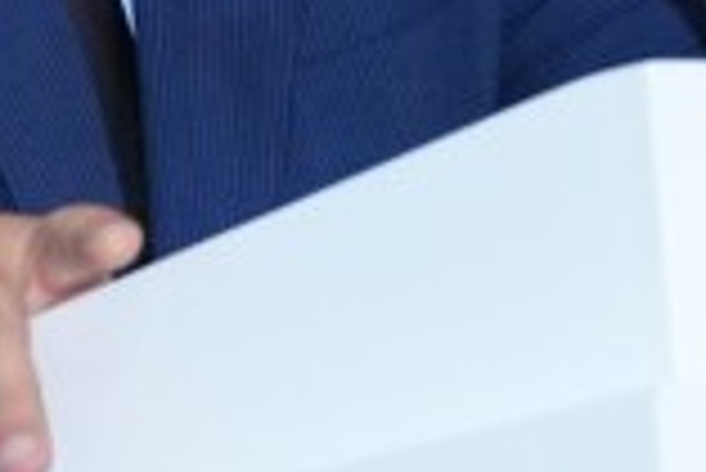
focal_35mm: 1365
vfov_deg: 1.0
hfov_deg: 1.5
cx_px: 571
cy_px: -263
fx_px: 26793
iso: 2500
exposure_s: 1/200
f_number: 4.5
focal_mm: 179
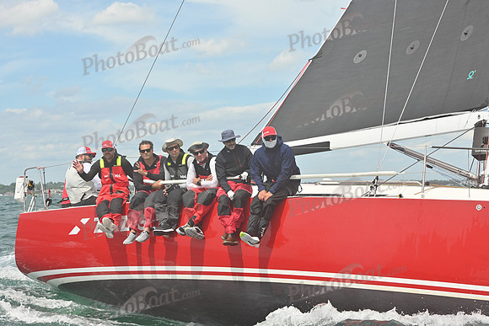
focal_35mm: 92
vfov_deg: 14.9
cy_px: 163
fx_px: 1250
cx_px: 244
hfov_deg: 22.1
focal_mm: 92
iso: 320
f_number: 9
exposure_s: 1/1250
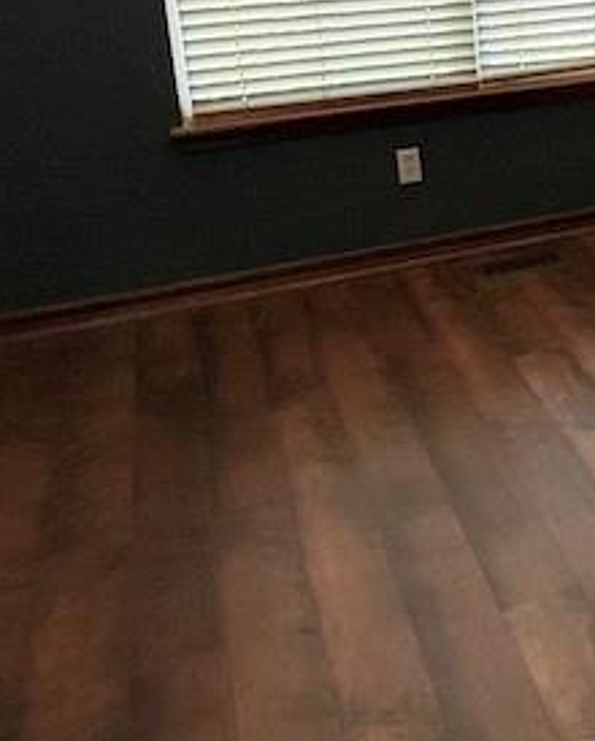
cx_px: 733
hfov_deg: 26.2
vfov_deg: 34.8
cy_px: 95
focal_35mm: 51
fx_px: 1120
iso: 400
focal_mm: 2.22
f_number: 2.2
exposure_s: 1/67
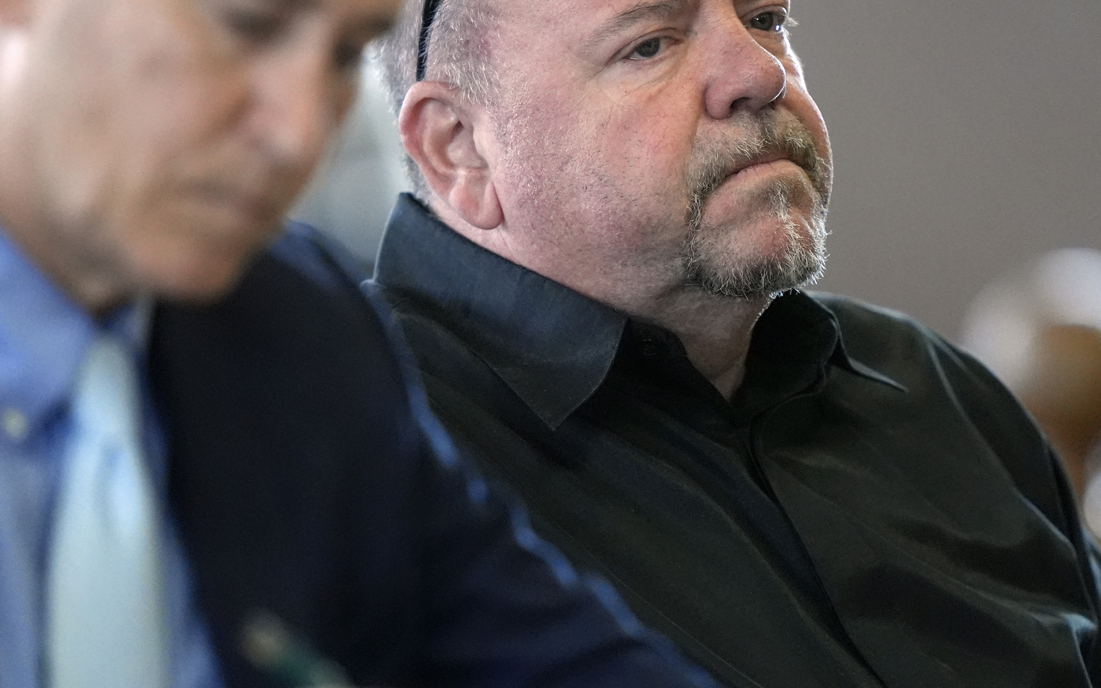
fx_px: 21423
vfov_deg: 1.8
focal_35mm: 714
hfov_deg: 2.9
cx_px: 636
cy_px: 281
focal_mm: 400
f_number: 2.8
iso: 3200
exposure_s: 1/1000
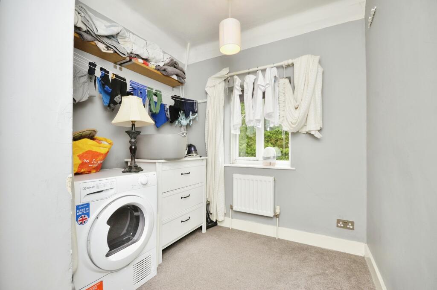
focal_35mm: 15
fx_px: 182
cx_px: 218
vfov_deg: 77.1
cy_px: 145
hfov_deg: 100.5
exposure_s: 1/80
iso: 400
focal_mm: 10
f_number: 8
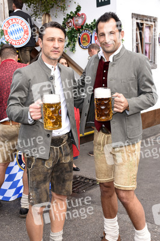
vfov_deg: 43.6
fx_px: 300
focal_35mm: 45
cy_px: 120
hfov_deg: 29.8
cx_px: 80
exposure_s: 1/160
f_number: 8
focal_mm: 30
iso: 320
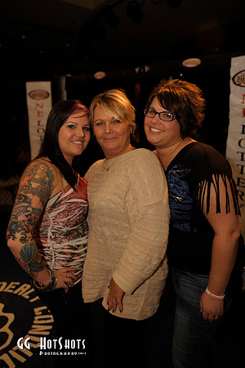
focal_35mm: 31
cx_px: 122
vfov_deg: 60.3
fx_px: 316
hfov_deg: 42.3
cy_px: 184
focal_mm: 31
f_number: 2.8
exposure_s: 1/250
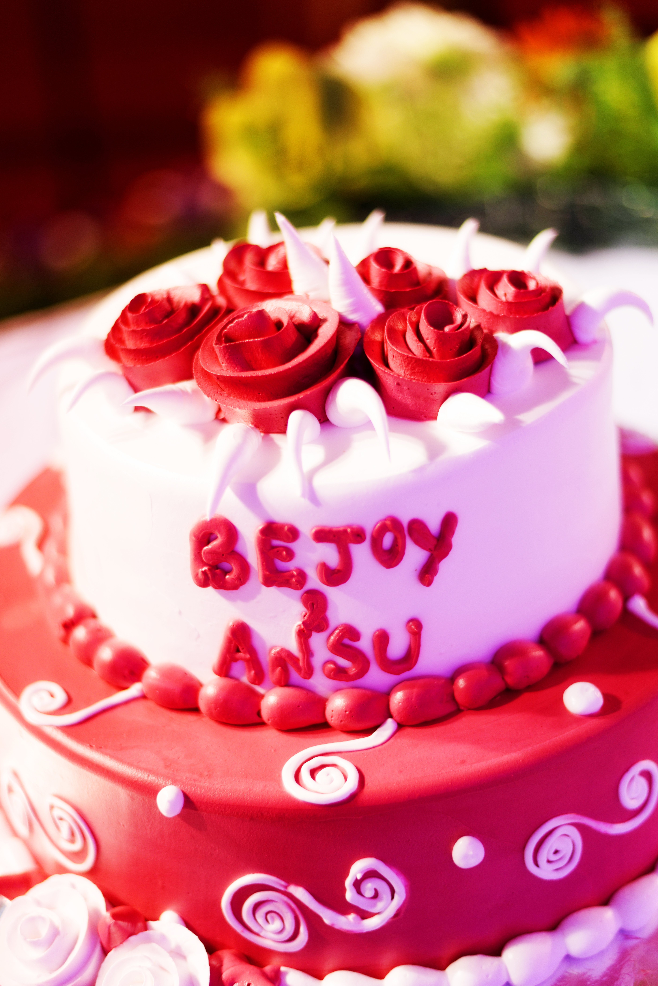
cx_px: 329
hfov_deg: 27.0
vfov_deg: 39.6
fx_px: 1370
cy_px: 493
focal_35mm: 50
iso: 200
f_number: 1.8
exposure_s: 1/500
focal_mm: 50
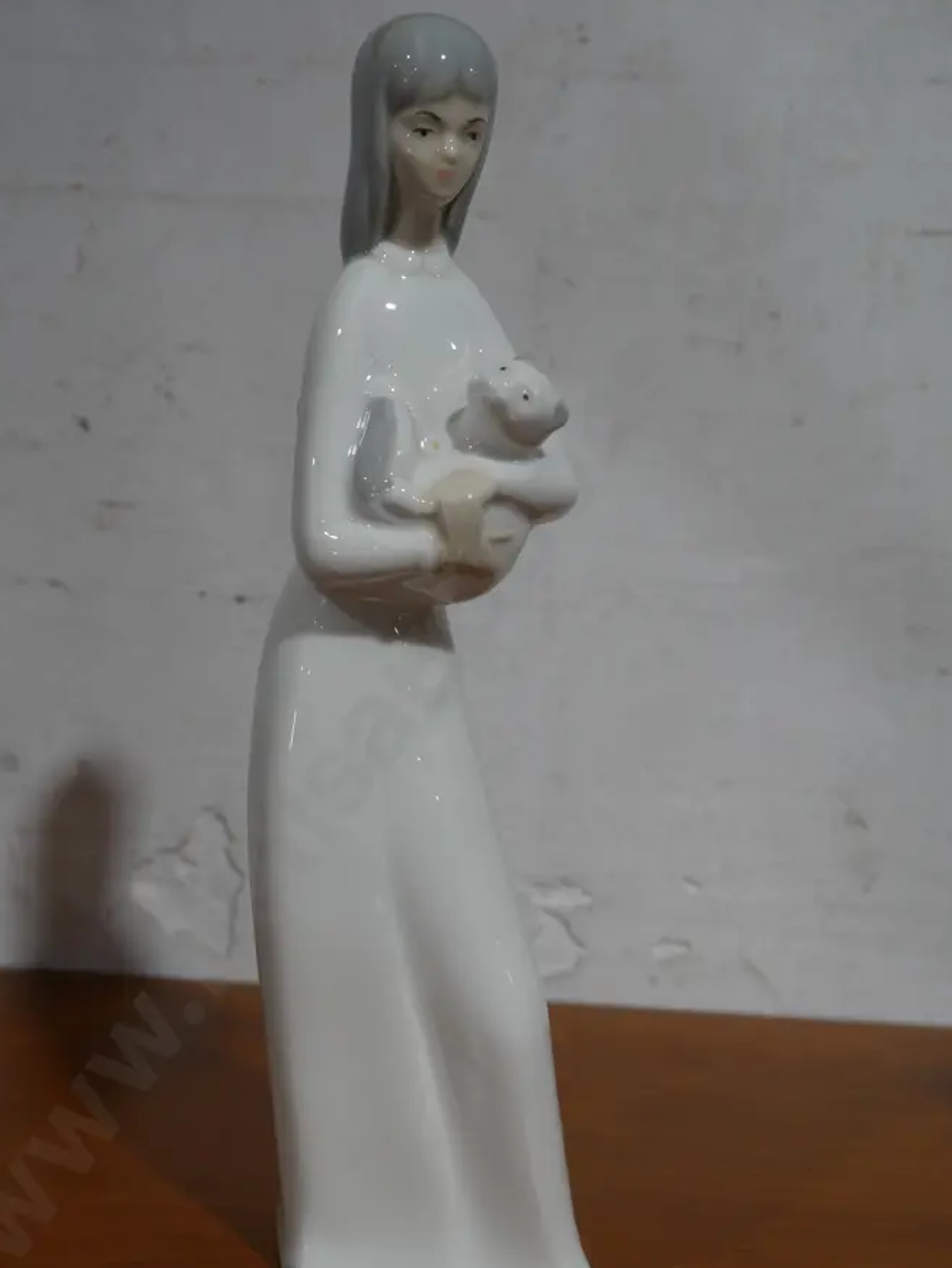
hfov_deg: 30.9
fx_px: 1722
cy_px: 658
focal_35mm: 47
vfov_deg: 40.4
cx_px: 430
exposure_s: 1/60
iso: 250
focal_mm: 20
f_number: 4.4
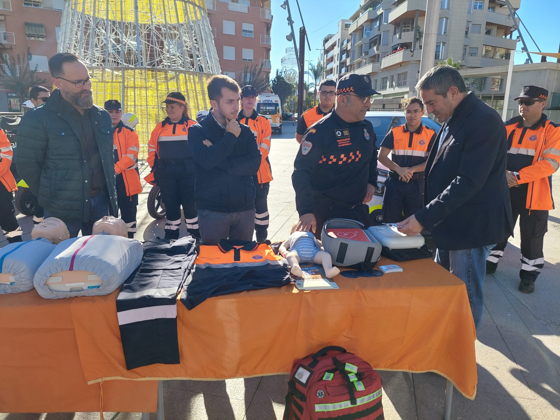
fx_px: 404
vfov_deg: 54.9
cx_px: 280
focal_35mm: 25
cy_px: 210
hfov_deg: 69.4
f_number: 1.8
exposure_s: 1/864
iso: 40
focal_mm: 5.23
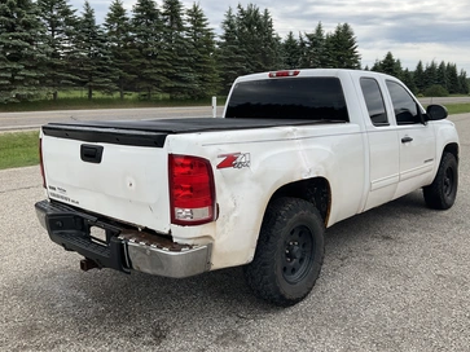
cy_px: 170
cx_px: 255
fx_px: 434
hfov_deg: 56.8
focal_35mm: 32
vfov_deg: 44.1
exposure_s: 1/792
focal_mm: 3
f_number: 1.8
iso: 25
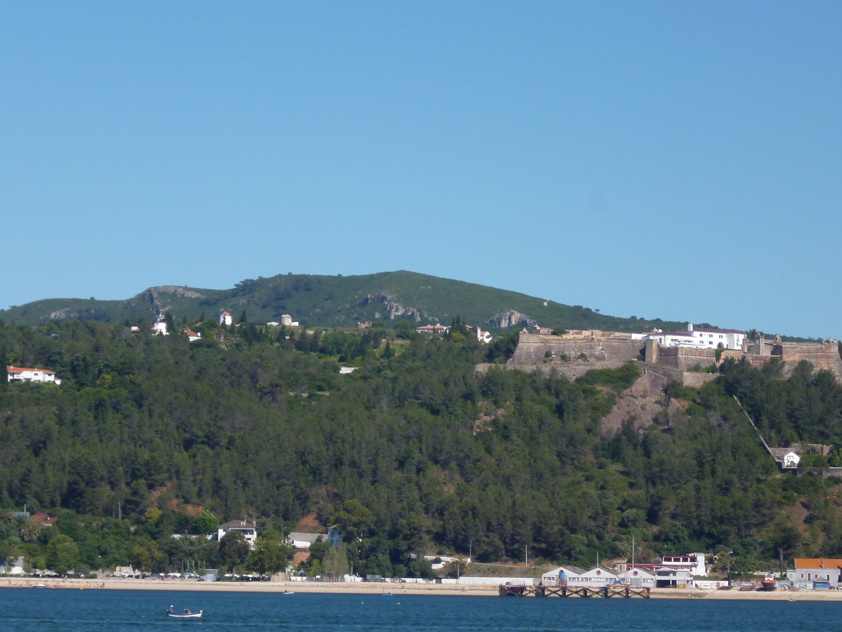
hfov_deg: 12.7
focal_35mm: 155
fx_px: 3770
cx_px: 421
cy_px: 316
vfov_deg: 9.6
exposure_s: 1/320
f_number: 6.5
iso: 100
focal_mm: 20
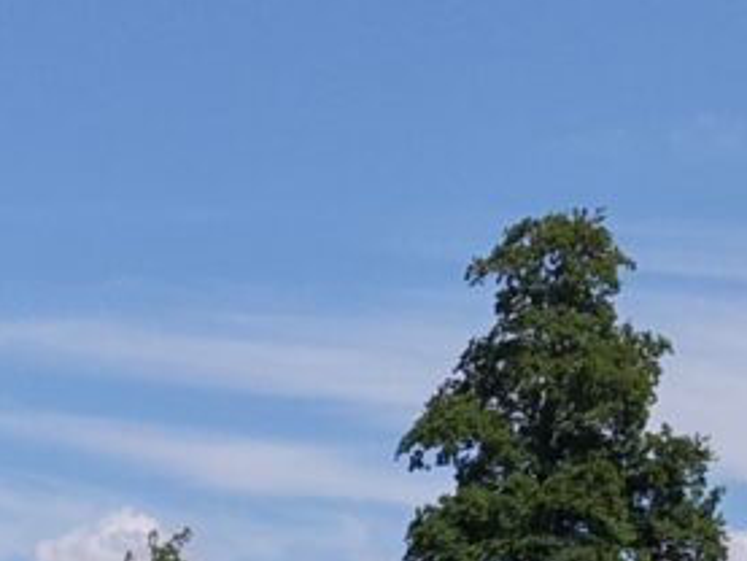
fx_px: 3735
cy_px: 1915
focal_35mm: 173
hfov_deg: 11.1
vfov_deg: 7.2
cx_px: -224
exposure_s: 1/160
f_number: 1.8
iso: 180
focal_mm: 8.67
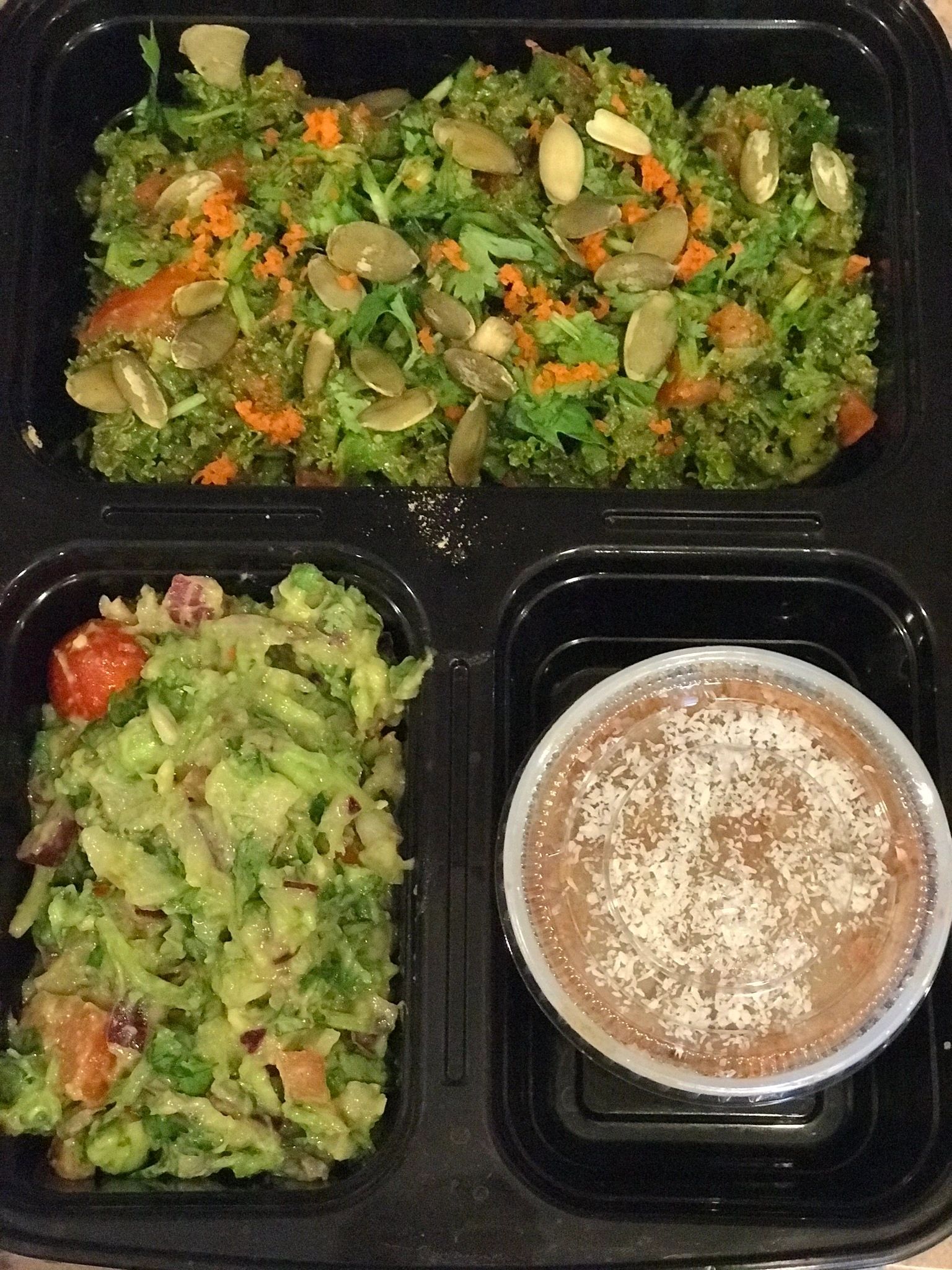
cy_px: 635
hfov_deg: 25.7
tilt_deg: -74.6
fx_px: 2090
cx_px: 476
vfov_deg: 33.8
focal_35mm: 57
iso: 1250
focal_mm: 6.6
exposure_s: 1/60
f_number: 2.8
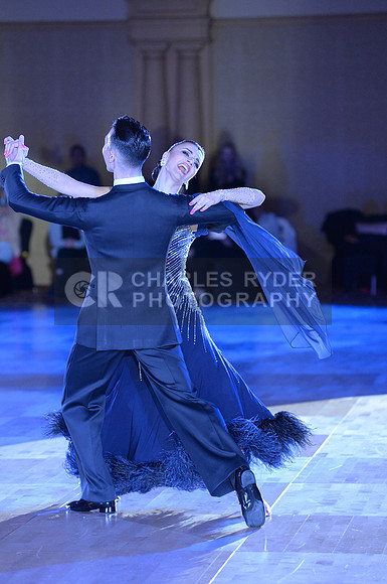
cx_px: 194
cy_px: 292
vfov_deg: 14.2
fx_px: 2345
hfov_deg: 9.4
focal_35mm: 145
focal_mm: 145
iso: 4000
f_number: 4
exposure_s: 1/250
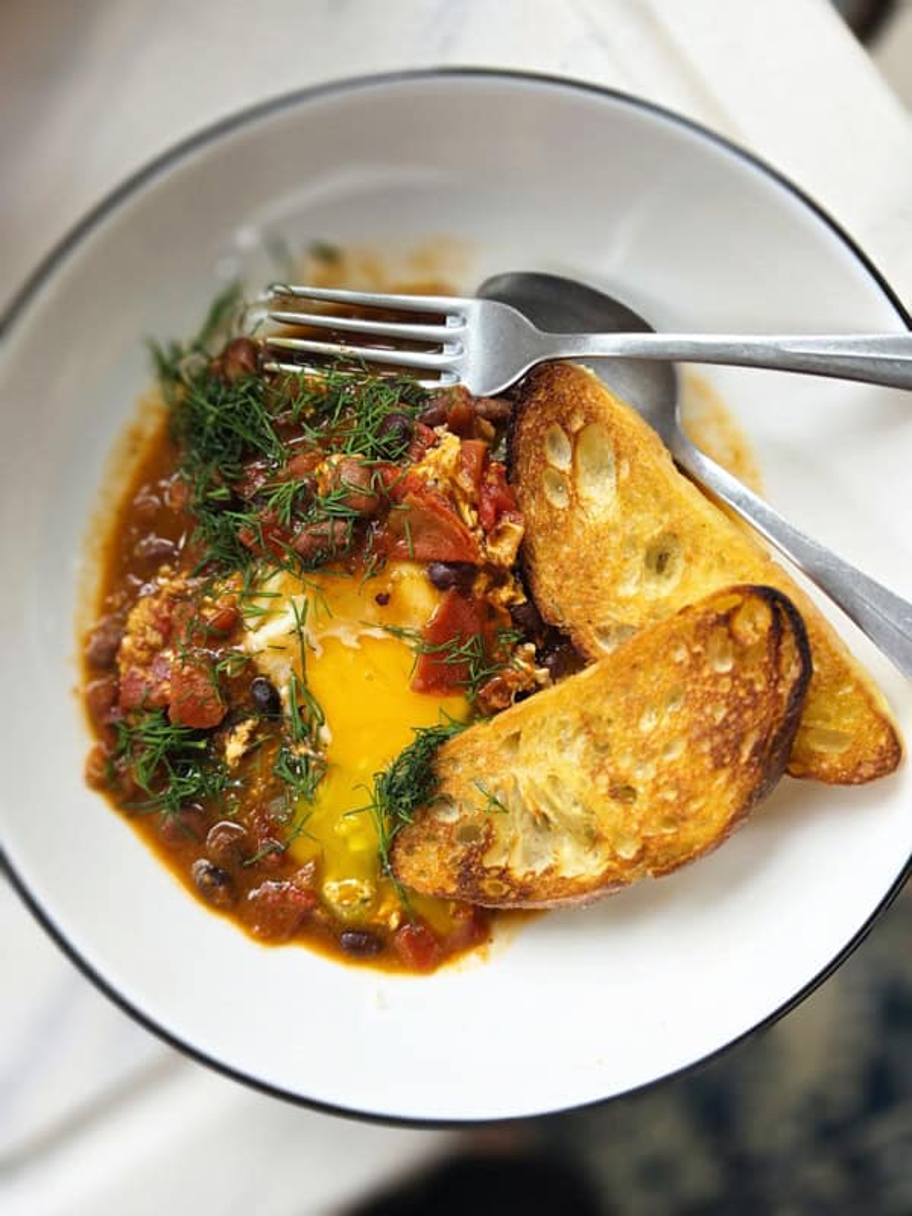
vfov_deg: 73.9
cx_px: 456
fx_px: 808
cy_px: 608
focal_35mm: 23
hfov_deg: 58.9
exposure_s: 1/180
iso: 64
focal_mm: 6.5
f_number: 1.4
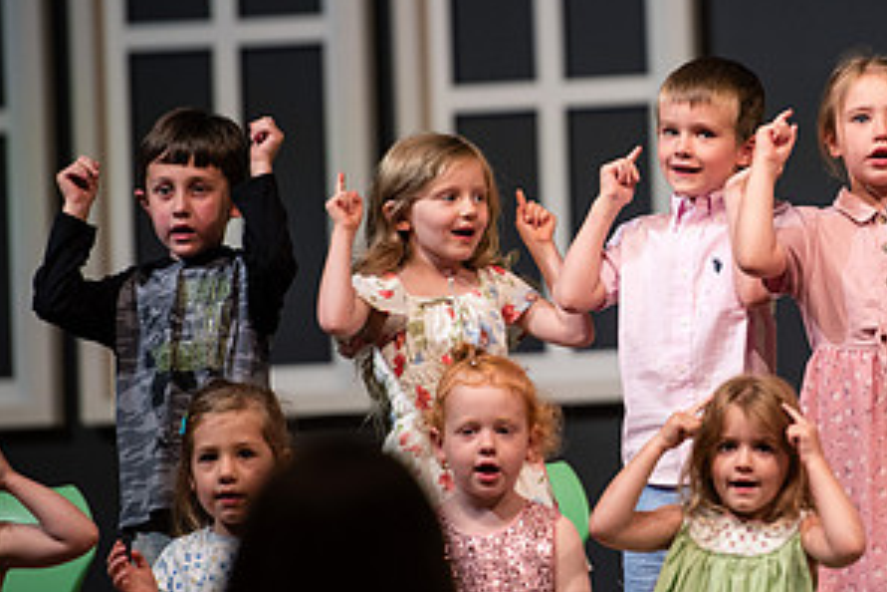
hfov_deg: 5.3
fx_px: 9608
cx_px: 687
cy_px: 226
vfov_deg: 3.5
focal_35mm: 390
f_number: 2.8
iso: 800
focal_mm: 200
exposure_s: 1/250
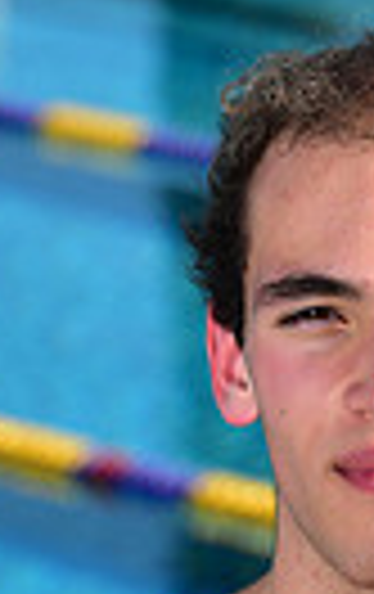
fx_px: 9061
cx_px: 480
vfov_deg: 3.7
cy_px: 922
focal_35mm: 558
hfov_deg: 2.4
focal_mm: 125
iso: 64
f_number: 6.3
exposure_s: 1/250
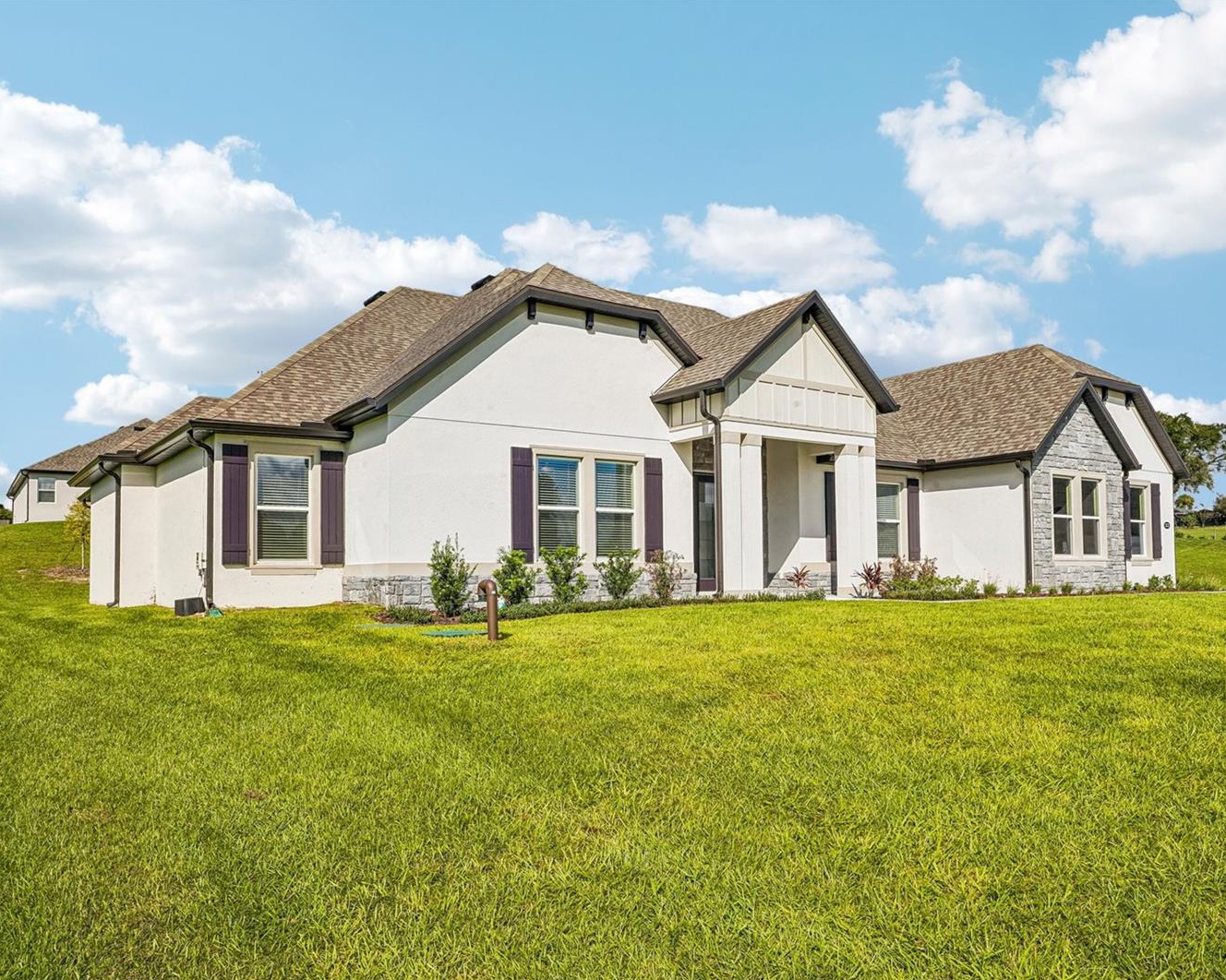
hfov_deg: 65.8
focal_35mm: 26
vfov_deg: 54.9
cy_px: 490
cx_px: 689
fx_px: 943
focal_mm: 23
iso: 100
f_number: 20
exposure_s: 1/100
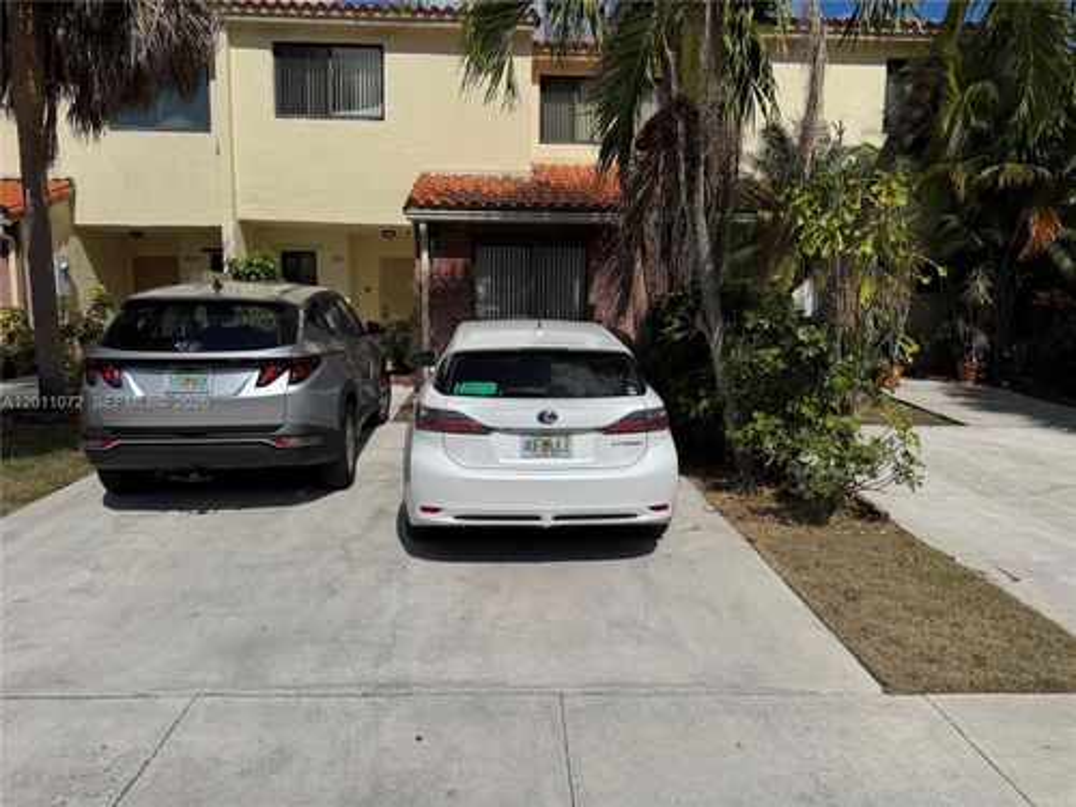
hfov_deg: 71.6
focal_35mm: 24
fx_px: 746
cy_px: 404
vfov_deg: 56.8
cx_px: 538
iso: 80
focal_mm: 6.76
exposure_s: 1/12346
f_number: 1.78
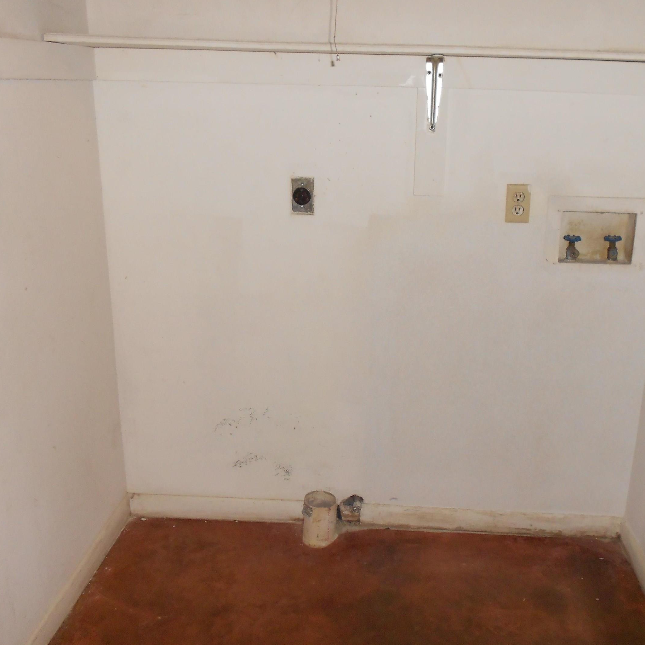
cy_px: 322
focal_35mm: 37
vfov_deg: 44.9
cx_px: 386
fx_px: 780
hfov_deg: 44.7
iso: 200
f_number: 3.4
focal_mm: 5.1
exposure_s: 1/25
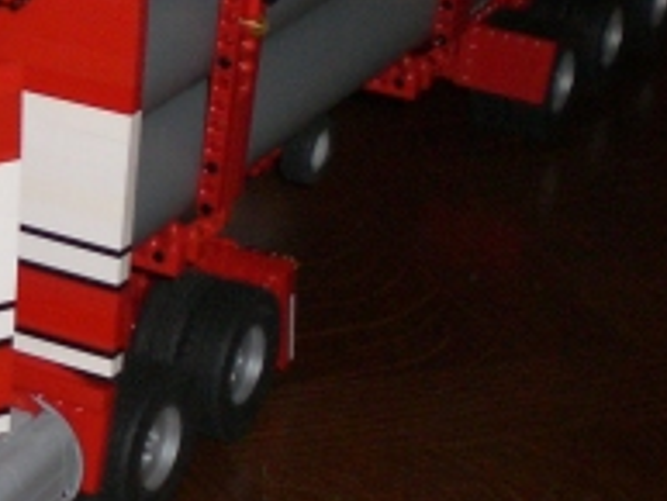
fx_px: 2429
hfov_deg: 15.1
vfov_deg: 11.8
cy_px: 335
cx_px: -121
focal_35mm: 126
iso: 200
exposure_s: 1/60
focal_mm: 6.3
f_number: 3.1
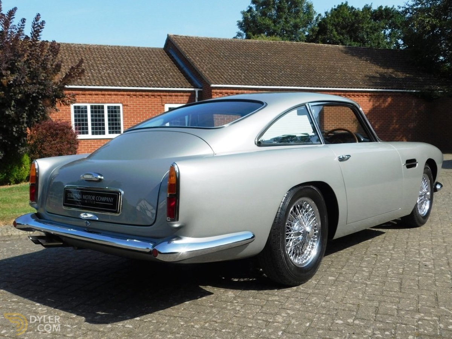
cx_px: 226
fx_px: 470
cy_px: 170
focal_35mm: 36
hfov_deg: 51.4
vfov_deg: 39.7
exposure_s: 1/1250
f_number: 3.5
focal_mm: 6.3
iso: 125
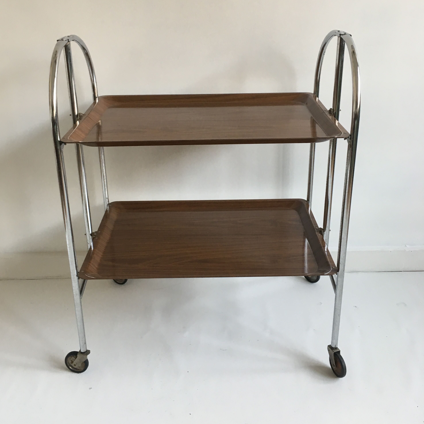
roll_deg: +1.2
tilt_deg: -20.9
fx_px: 485
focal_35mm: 35
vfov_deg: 47.0
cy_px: 173
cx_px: 208
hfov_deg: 47.2
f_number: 2.2
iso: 100
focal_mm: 4.15
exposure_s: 1/33
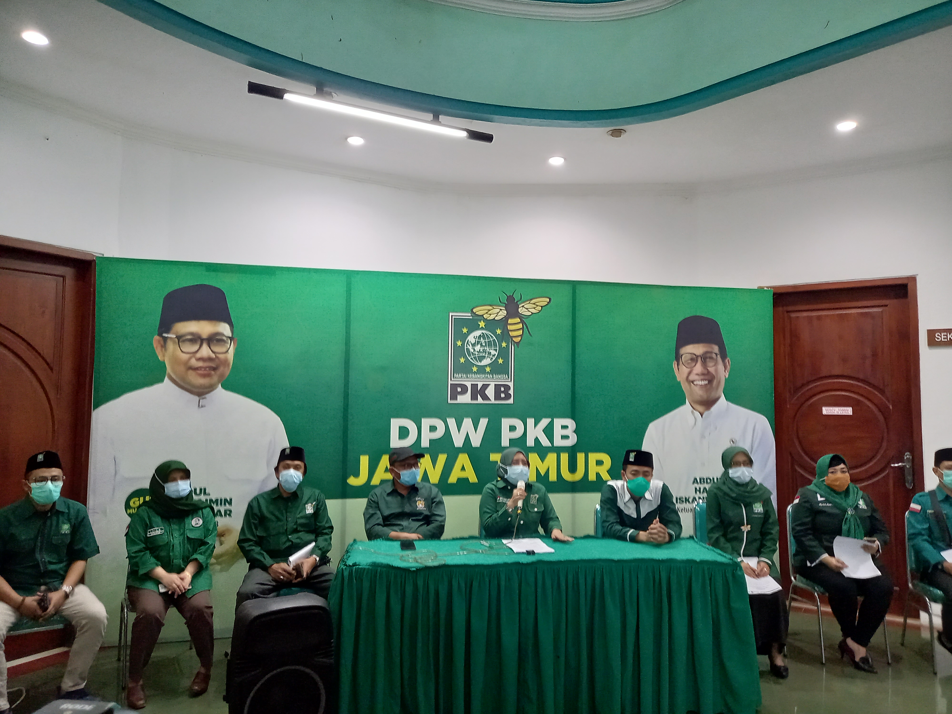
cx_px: 476
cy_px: 357
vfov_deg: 54.9
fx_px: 688
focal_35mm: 25
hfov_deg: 69.4
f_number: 2
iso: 400
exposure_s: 1/25
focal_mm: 4.6
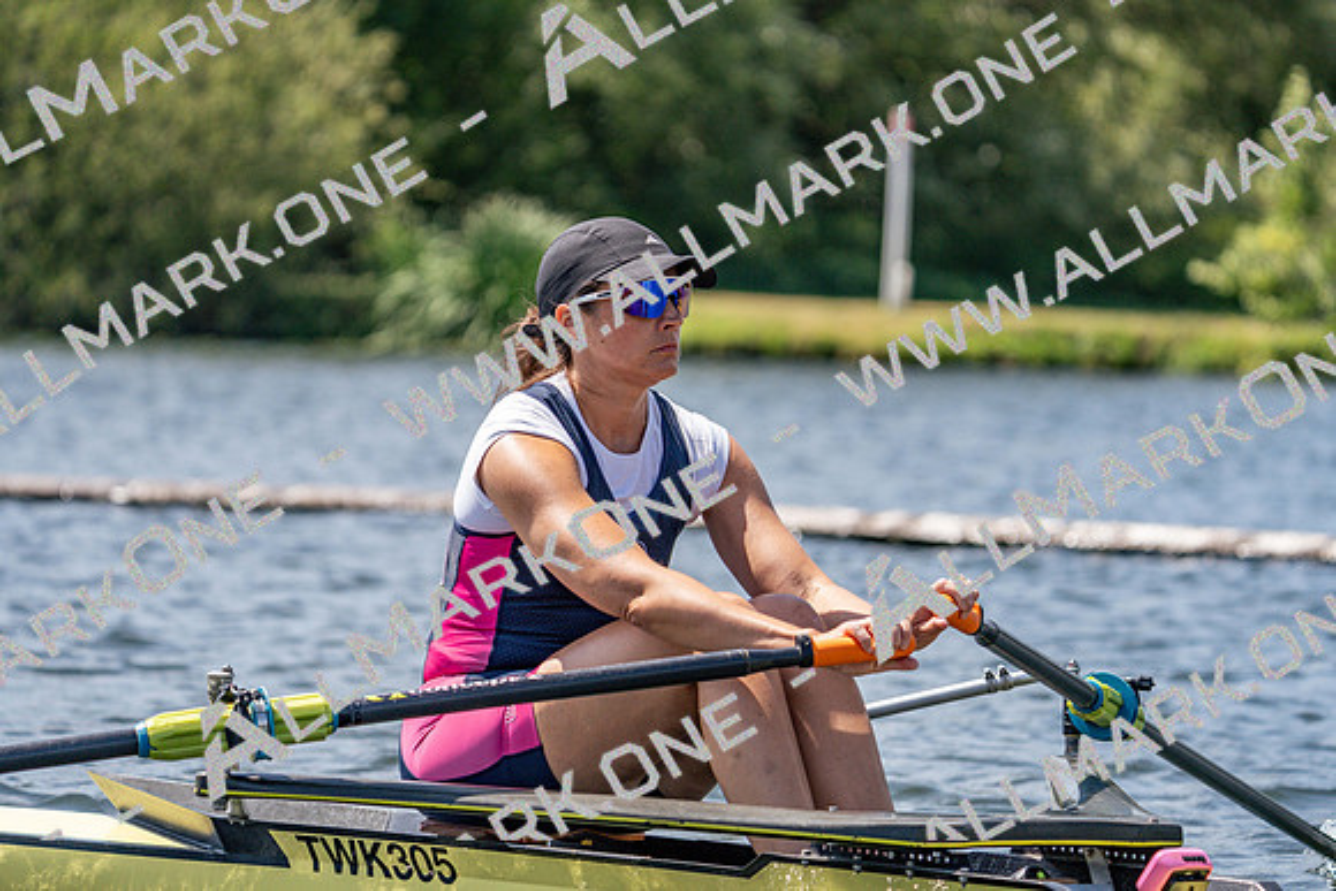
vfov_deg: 6.0
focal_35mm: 230
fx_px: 8537
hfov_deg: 8.9
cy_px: 446
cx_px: 668
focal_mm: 230
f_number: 5.6
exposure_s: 1/2000
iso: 320
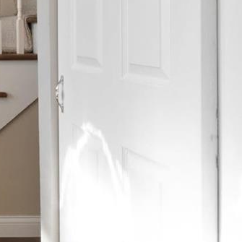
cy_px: 30
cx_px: -137
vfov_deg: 25.8
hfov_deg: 21.5
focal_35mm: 65
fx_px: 514
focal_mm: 8
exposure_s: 1/10
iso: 400
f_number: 10
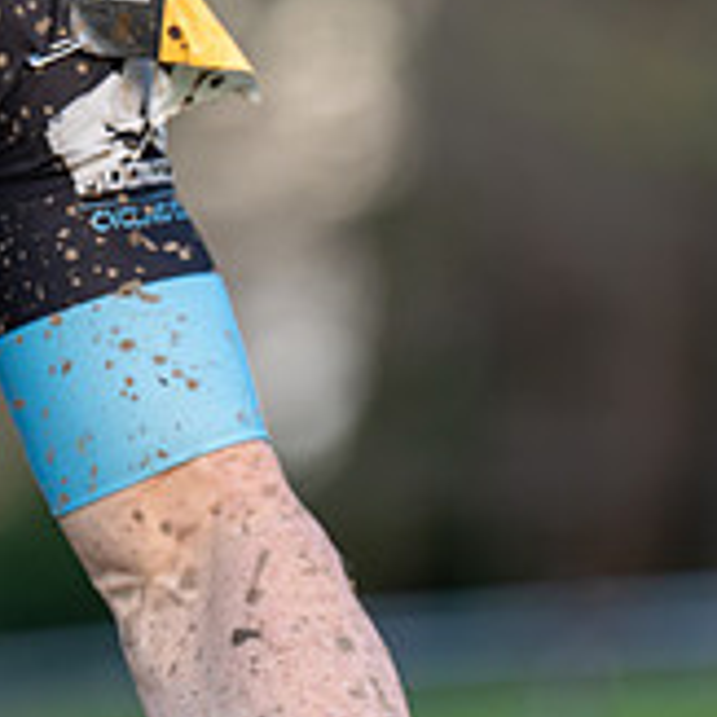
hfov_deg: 3.3
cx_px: -242
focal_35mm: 530
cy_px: -86
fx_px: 12420
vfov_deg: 3.3
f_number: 3.2
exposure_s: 1/500
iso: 400
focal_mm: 175
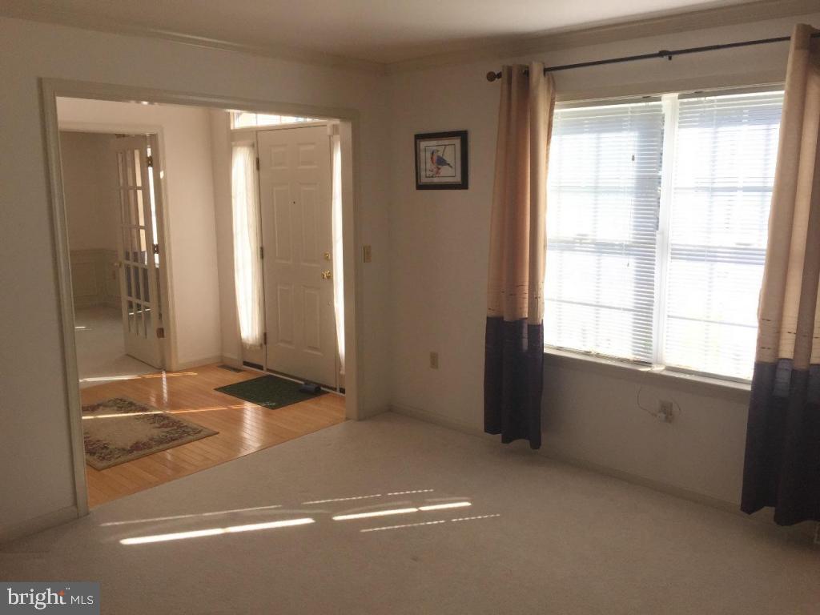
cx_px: 410
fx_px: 687
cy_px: 308
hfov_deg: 61.7
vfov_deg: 48.2
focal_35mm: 29
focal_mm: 4.15
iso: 32
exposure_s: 1/434
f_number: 2.2
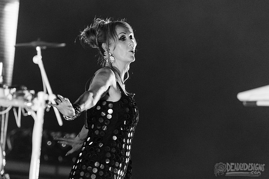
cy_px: 87
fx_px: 3319
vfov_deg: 3.1
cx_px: 116
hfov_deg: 4.6
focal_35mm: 444
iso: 4000
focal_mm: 370
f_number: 6
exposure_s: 1/160
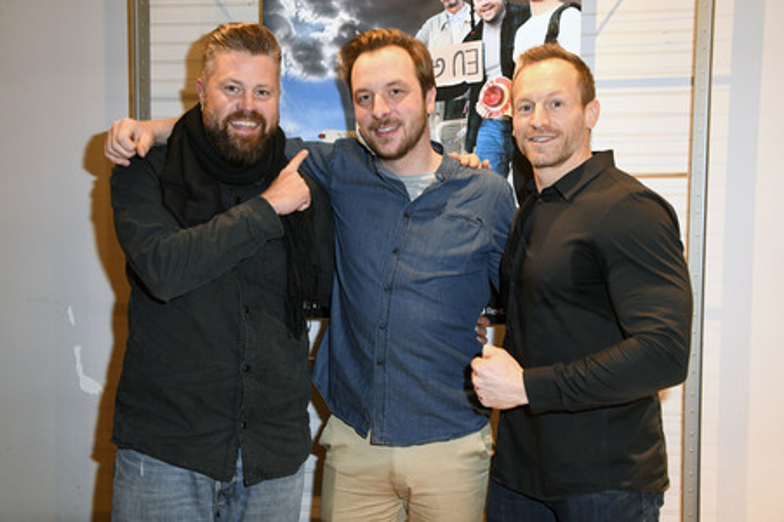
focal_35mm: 40
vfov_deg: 33.4
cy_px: 261
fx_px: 870
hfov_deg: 48.5
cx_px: 392
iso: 3200
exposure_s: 1/60
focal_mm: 40
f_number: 6.3
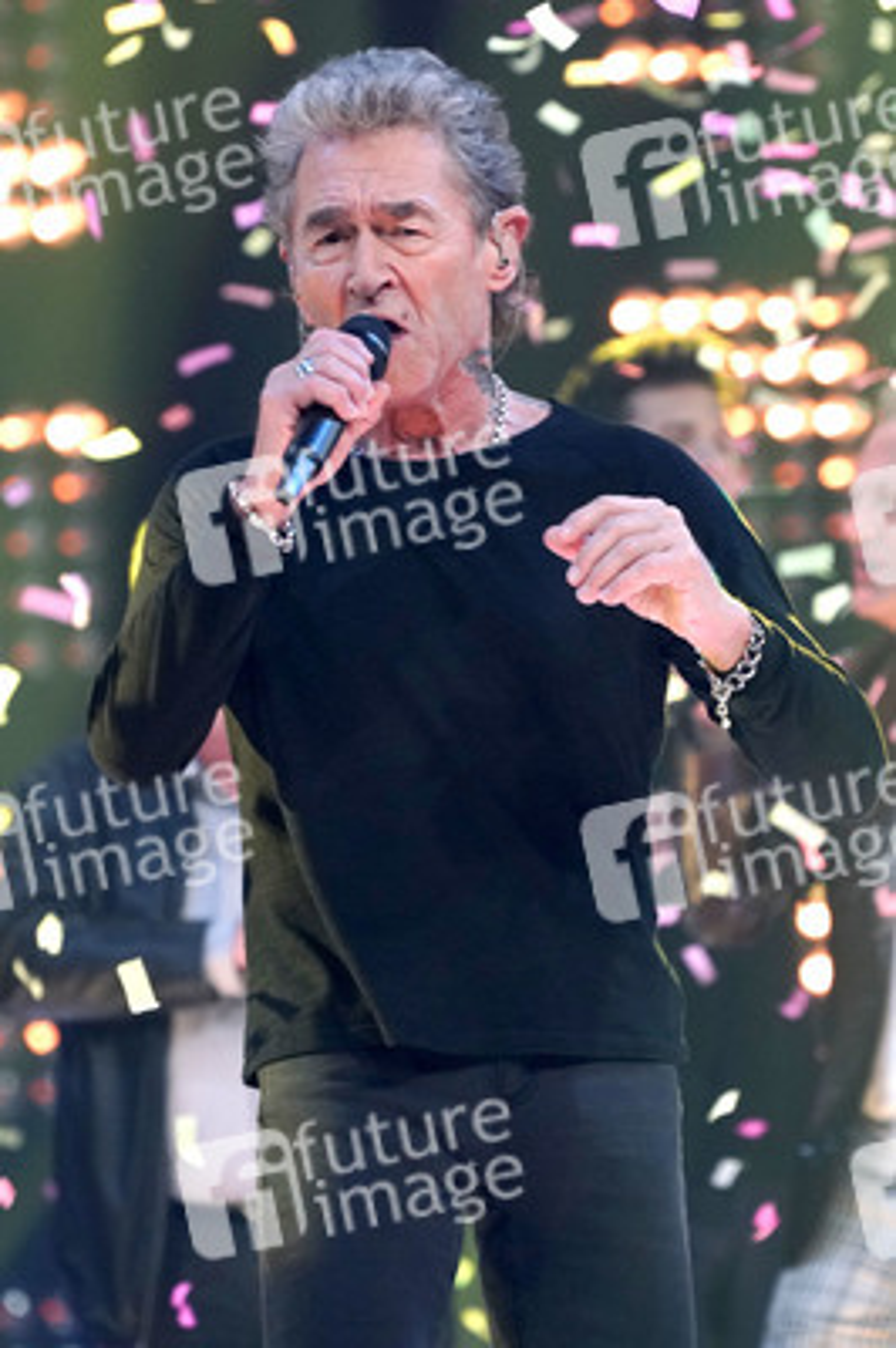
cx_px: 448
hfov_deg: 6.9
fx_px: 7479
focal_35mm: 200
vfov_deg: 10.3
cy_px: 674
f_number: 5.6
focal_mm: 200
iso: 3200
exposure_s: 1/200
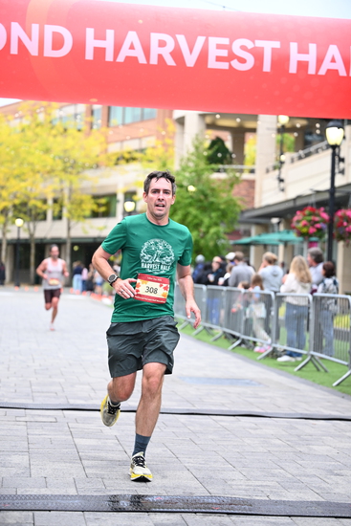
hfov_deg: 17.3
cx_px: 176
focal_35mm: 79
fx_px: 1155
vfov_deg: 25.7
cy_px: 263
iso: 1250
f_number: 2.8
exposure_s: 1/1600
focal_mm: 79
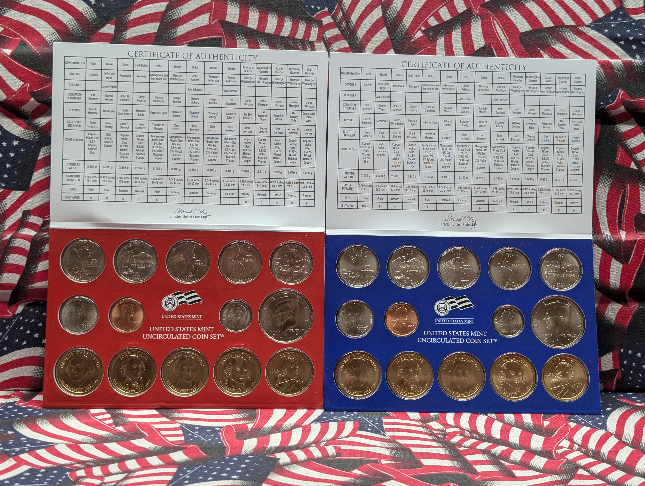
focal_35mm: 49
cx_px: 322
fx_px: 914
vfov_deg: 29.7
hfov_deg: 38.9
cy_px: 243
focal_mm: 6.9
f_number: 1.68
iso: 77
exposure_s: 1/121
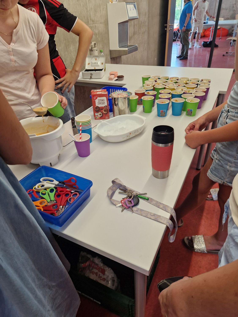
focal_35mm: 23
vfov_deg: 73.9
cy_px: 158
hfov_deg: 58.9
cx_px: 119
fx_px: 211
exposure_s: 1/100
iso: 125
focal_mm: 5.4
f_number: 1.8
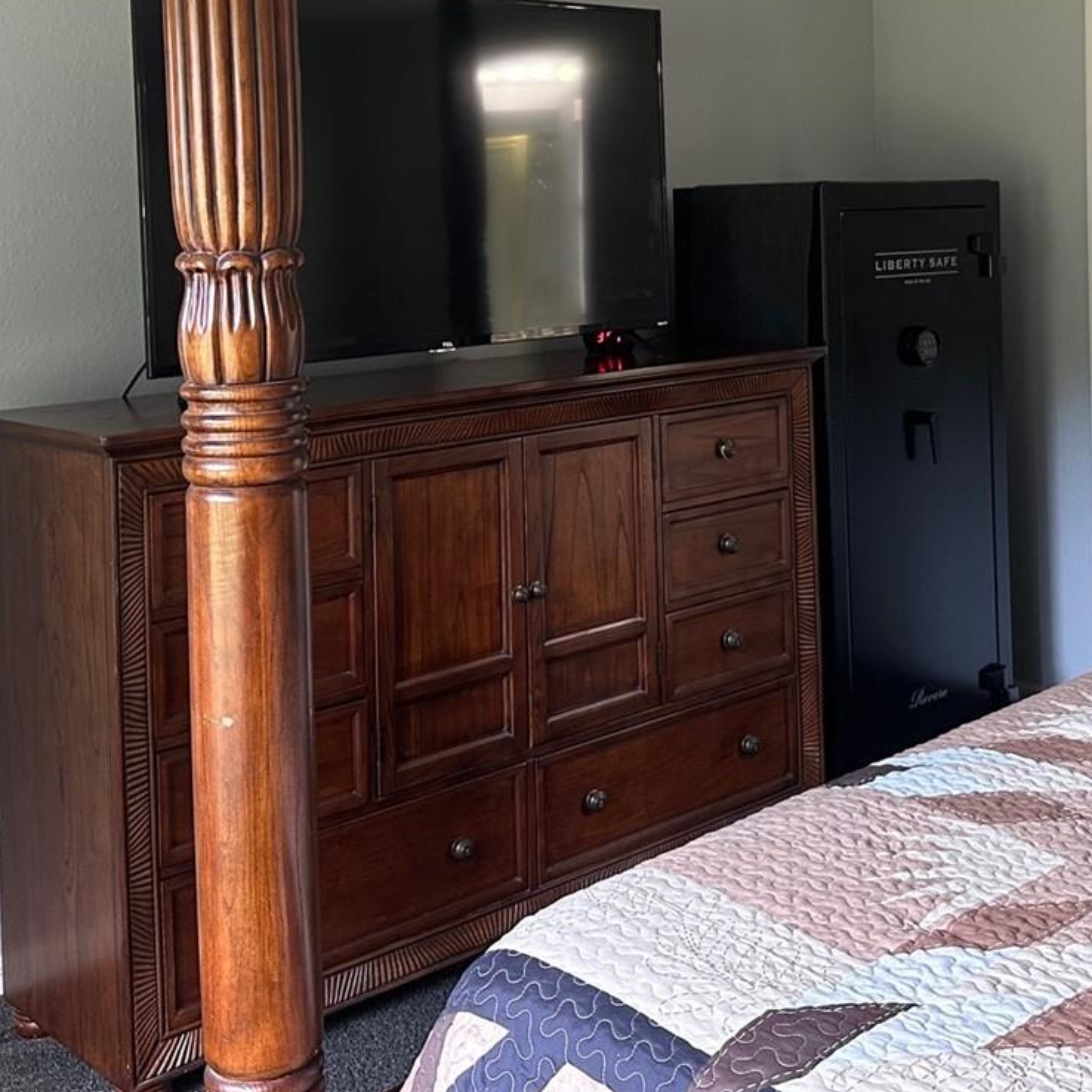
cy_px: 237
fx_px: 1642
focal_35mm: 46
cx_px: 694
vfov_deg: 35.7
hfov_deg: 36.5
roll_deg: +1.1
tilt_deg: -2.0
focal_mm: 6.86
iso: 200
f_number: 1.78
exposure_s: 1/60
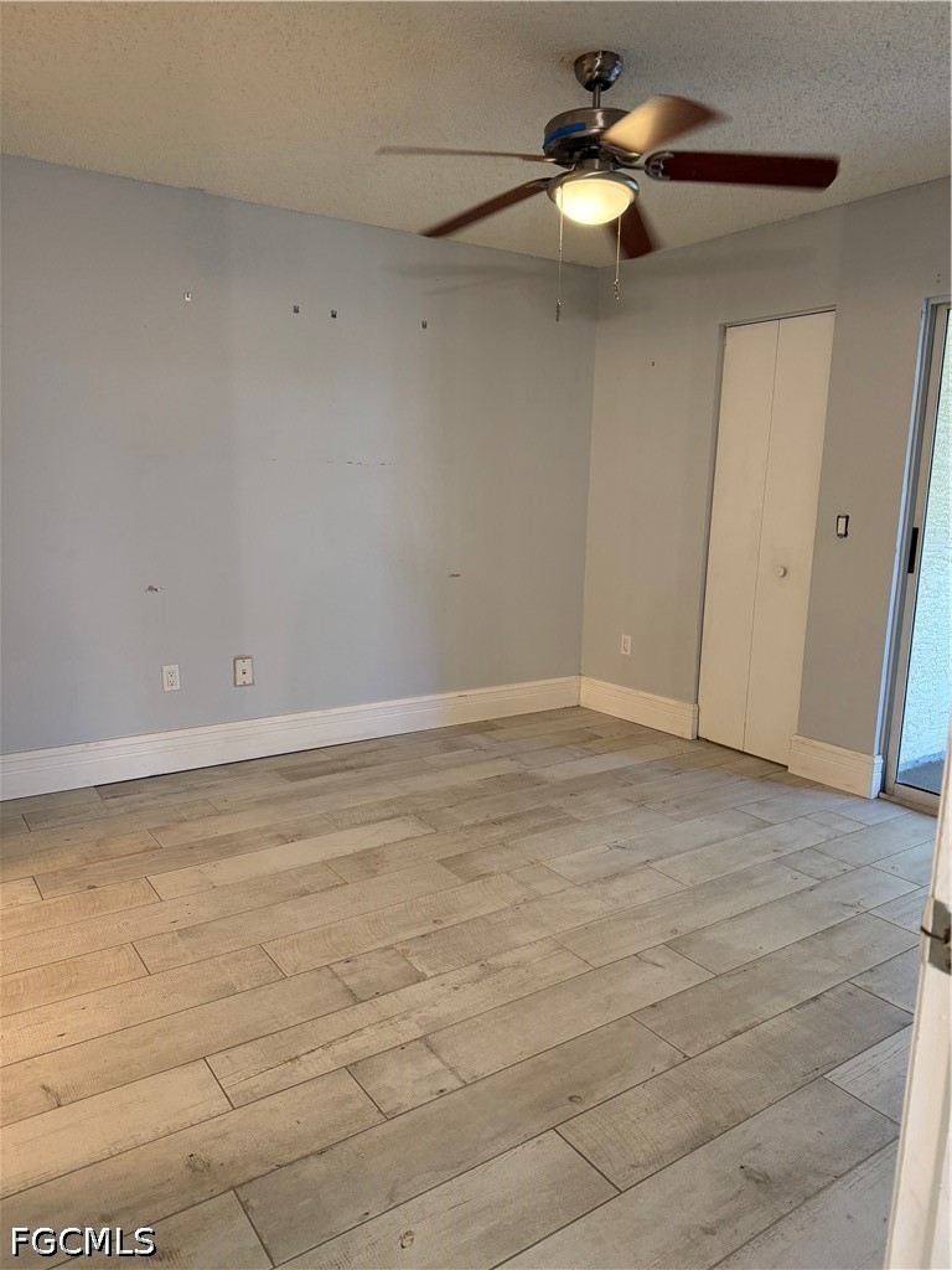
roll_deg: -2.4
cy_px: 635
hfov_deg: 56.8
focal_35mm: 24
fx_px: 880
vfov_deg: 71.6
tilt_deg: -9.2
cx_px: 476
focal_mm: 6.76
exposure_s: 1/60
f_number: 1.78
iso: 250
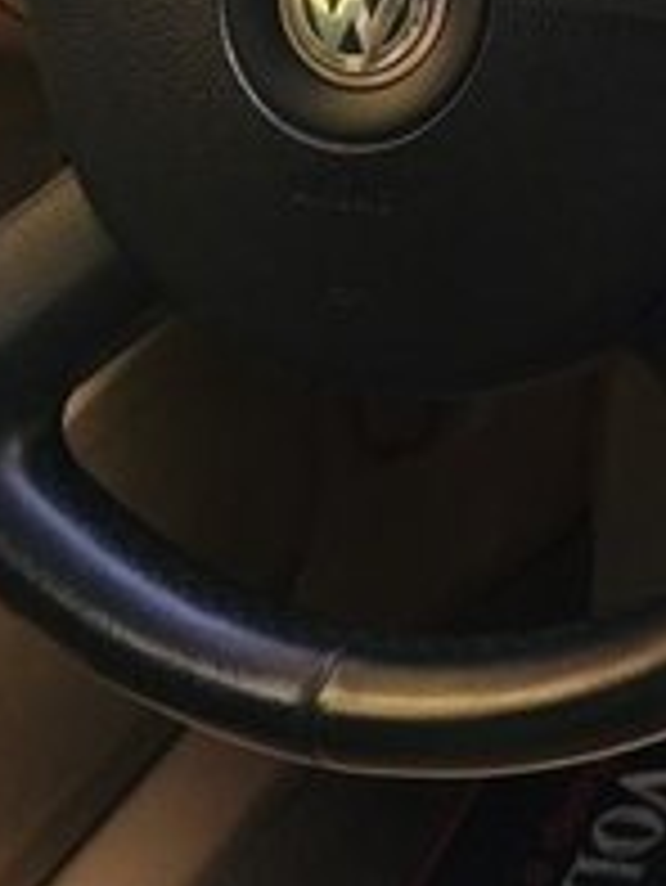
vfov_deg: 18.9
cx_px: 1220
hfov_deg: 13.6
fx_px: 2486
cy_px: -218
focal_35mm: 97
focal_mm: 4.15
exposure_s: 1/33
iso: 32
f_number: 2.2
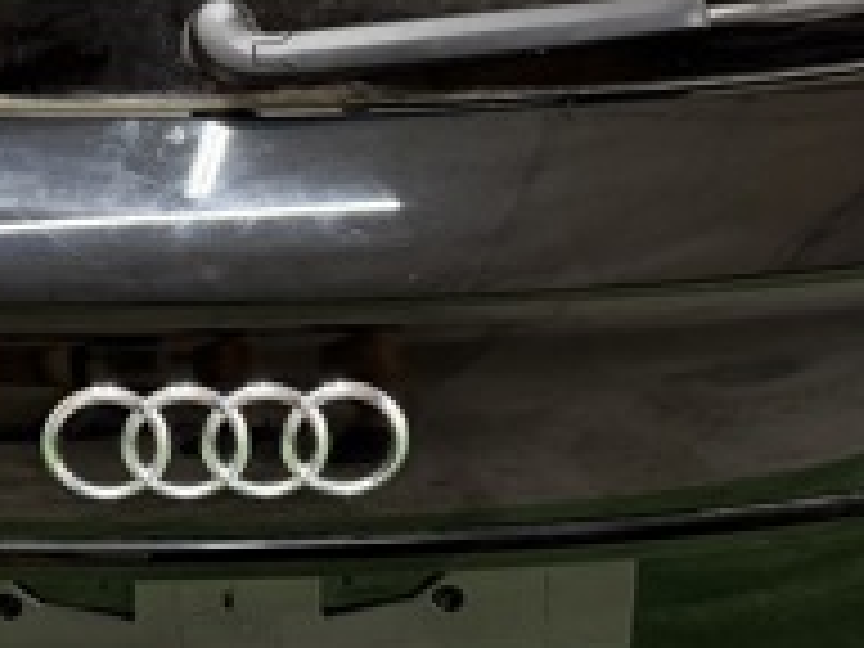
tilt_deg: -25.6
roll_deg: +0.7
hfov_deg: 24.2
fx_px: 1997
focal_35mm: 80
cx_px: 230
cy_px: -94
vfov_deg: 17.7
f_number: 1.78
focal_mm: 6.76
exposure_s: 1/60
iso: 250
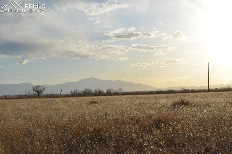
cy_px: 77
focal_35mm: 82
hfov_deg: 24.7
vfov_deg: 16.5
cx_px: 116
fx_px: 531
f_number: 10
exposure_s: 1/400
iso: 100
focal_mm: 55
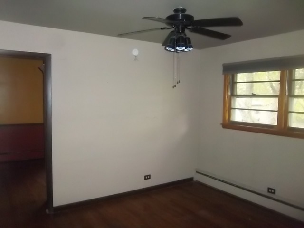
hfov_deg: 63.4
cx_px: 152
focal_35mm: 28
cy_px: 114
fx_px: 246
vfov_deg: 49.7
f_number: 3.5
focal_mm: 5.05
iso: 400
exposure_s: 1/30
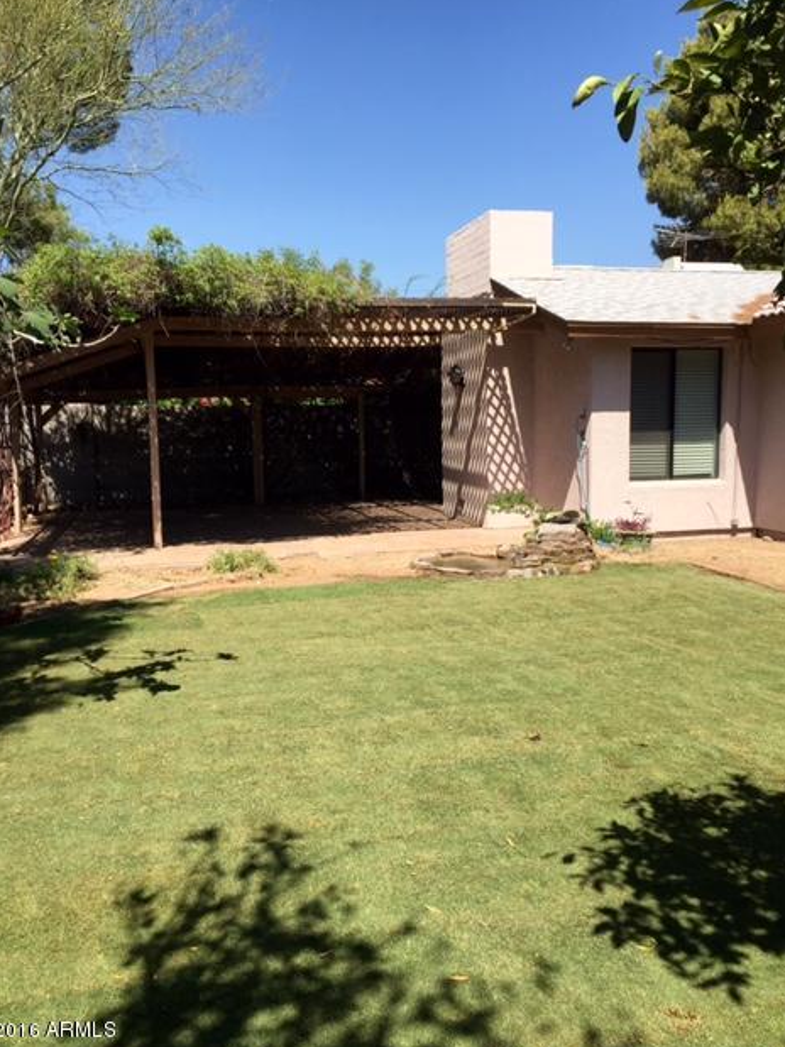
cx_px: 389
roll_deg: -0.3
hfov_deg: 46.8
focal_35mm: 30
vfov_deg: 60.0
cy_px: 529
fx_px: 907
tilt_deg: -7.2
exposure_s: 1/1647
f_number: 2.2
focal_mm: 4.15
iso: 32
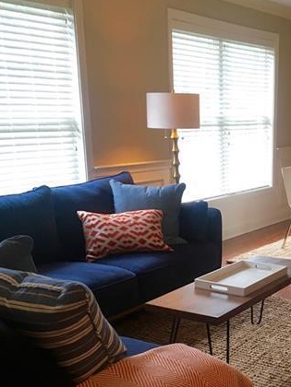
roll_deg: -1.0
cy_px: 291
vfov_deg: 35.4
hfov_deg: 26.9
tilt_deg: -16.2
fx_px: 594
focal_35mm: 53
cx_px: 242
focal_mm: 4.15
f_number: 2.2
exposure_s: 1/30
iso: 64
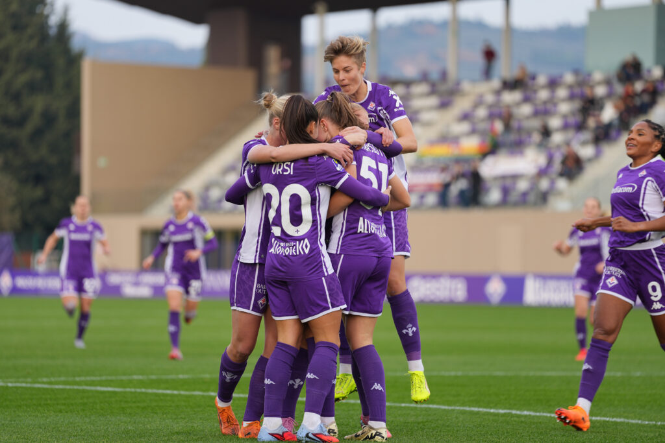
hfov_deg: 11.3
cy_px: 222
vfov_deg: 7.5
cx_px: 332
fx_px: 3362
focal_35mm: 182
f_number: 2.8
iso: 100
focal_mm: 182
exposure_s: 1/400
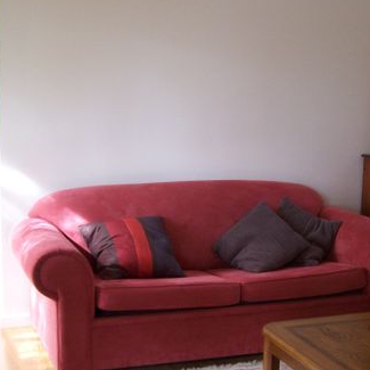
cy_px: 206
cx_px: 225
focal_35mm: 62
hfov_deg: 27.6
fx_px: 750
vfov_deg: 27.7
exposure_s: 1/25
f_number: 2.8
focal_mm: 6.3
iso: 140
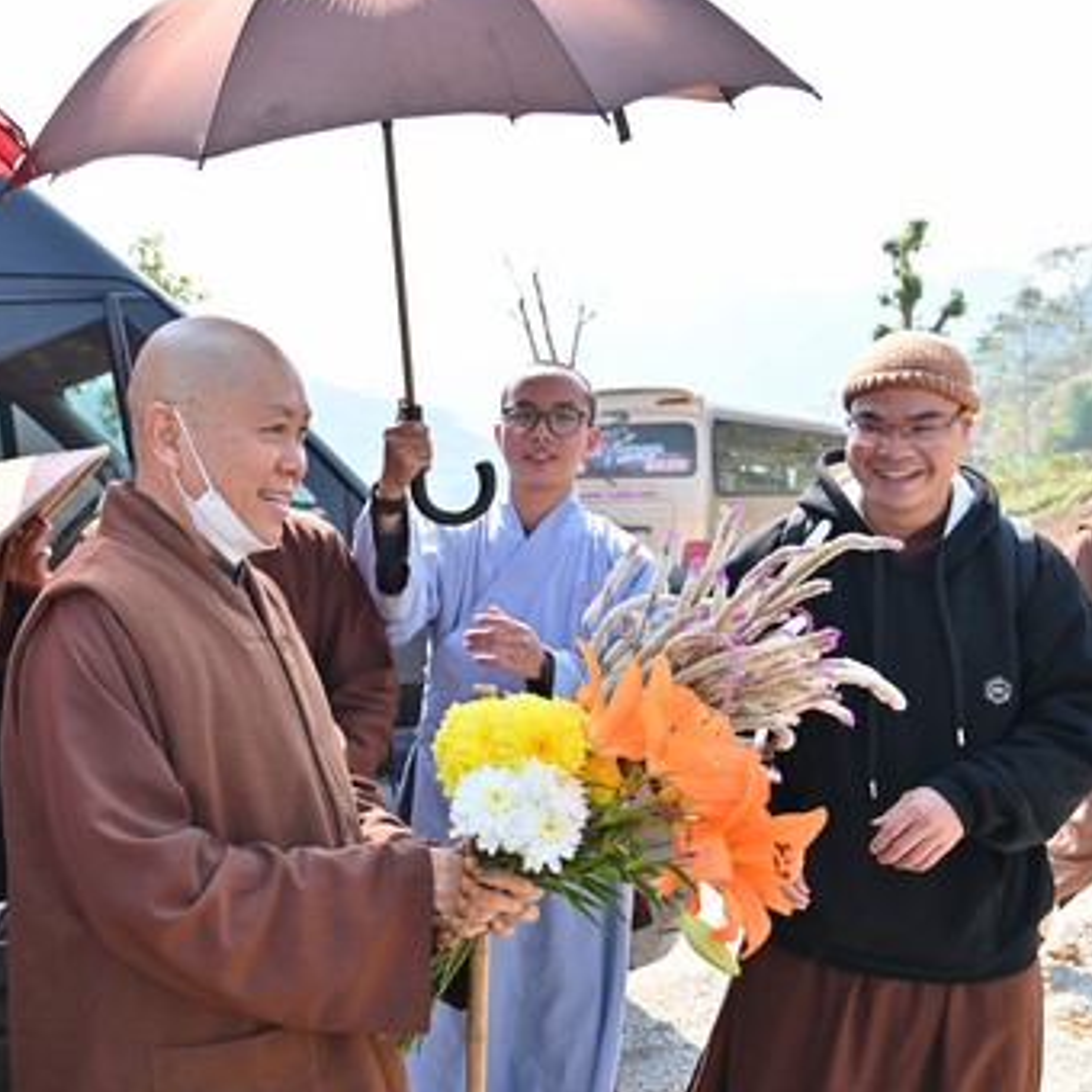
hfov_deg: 40.8
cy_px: 607
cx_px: 196
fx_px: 1392
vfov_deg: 42.8
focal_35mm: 39
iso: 100
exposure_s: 1/250
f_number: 5
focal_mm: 24
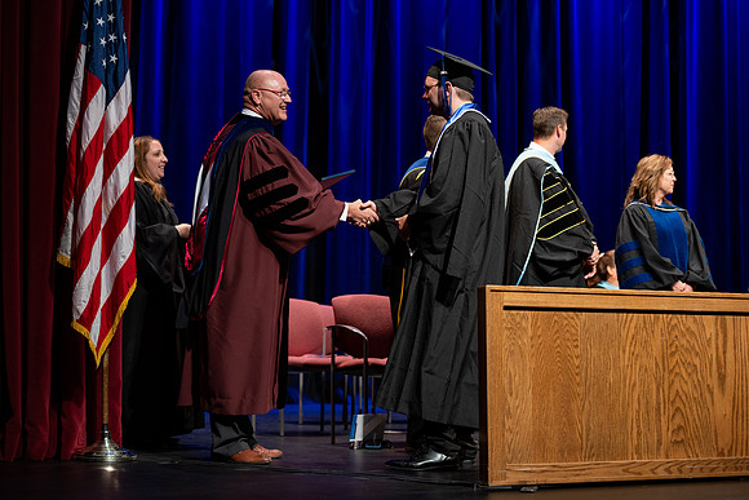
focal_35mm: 70
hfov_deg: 28.8
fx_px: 1457
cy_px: 250
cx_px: 374
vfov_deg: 19.5
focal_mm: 70
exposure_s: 1/250
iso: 640
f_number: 2.8
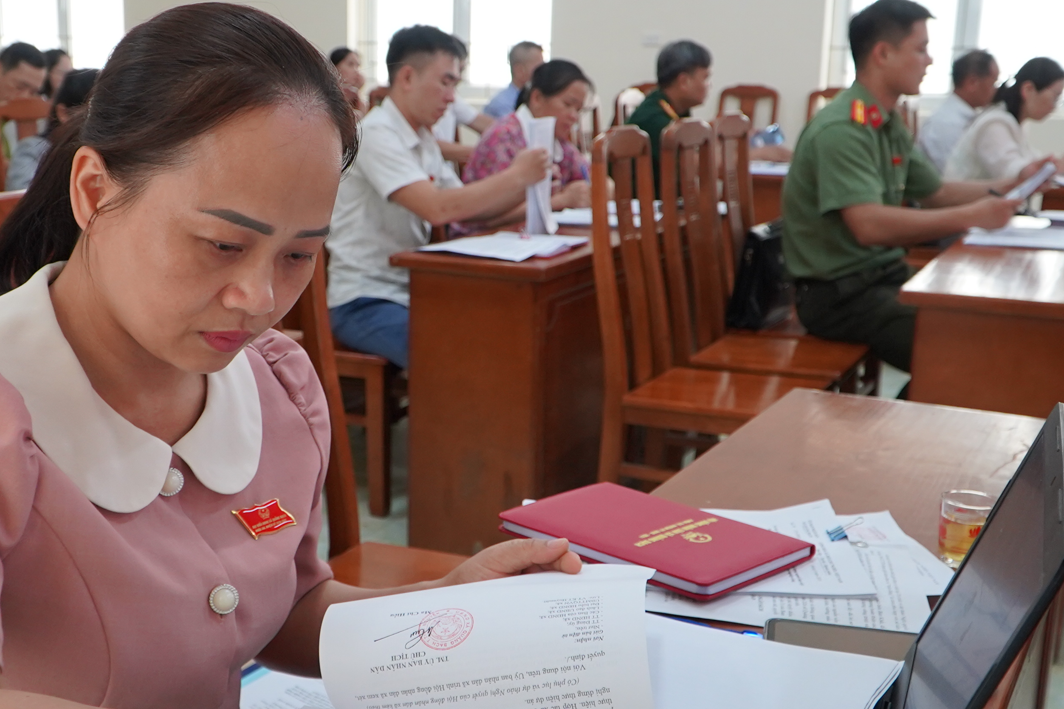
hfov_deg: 44.2
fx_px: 1300
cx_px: 411
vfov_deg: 30.5
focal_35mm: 44
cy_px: 387
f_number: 4
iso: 1250
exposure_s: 1/160
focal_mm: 19
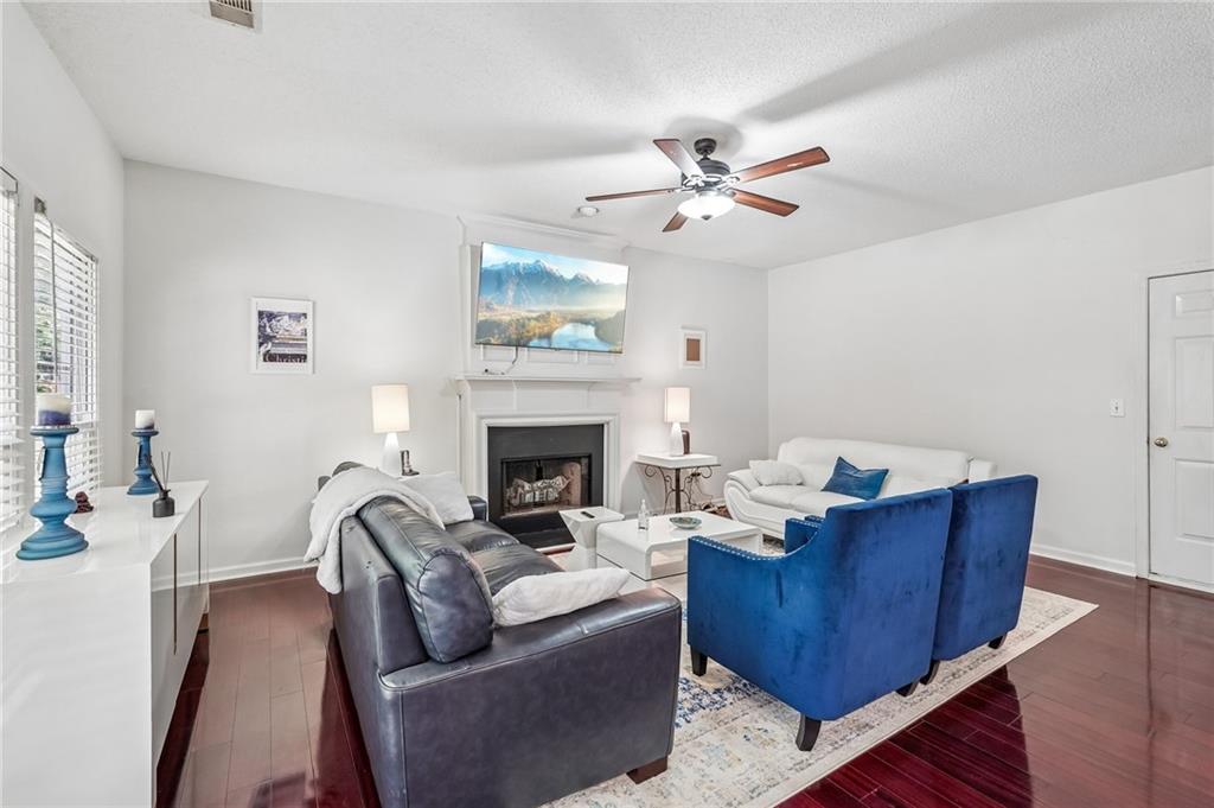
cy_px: 404
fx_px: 539
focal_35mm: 16
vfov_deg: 73.7
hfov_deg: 96.8
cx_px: 607
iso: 800
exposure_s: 1/13
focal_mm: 16
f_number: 8
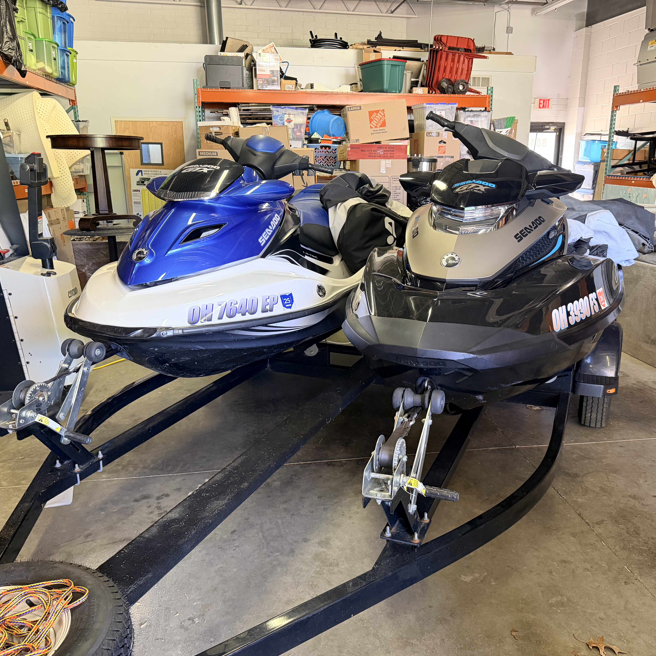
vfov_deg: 55.6
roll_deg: -0.5
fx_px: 622
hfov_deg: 55.5
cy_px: 336
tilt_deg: -15.6
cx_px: 365
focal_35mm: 29
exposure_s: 1/60
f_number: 1.78
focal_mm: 6.76
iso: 400
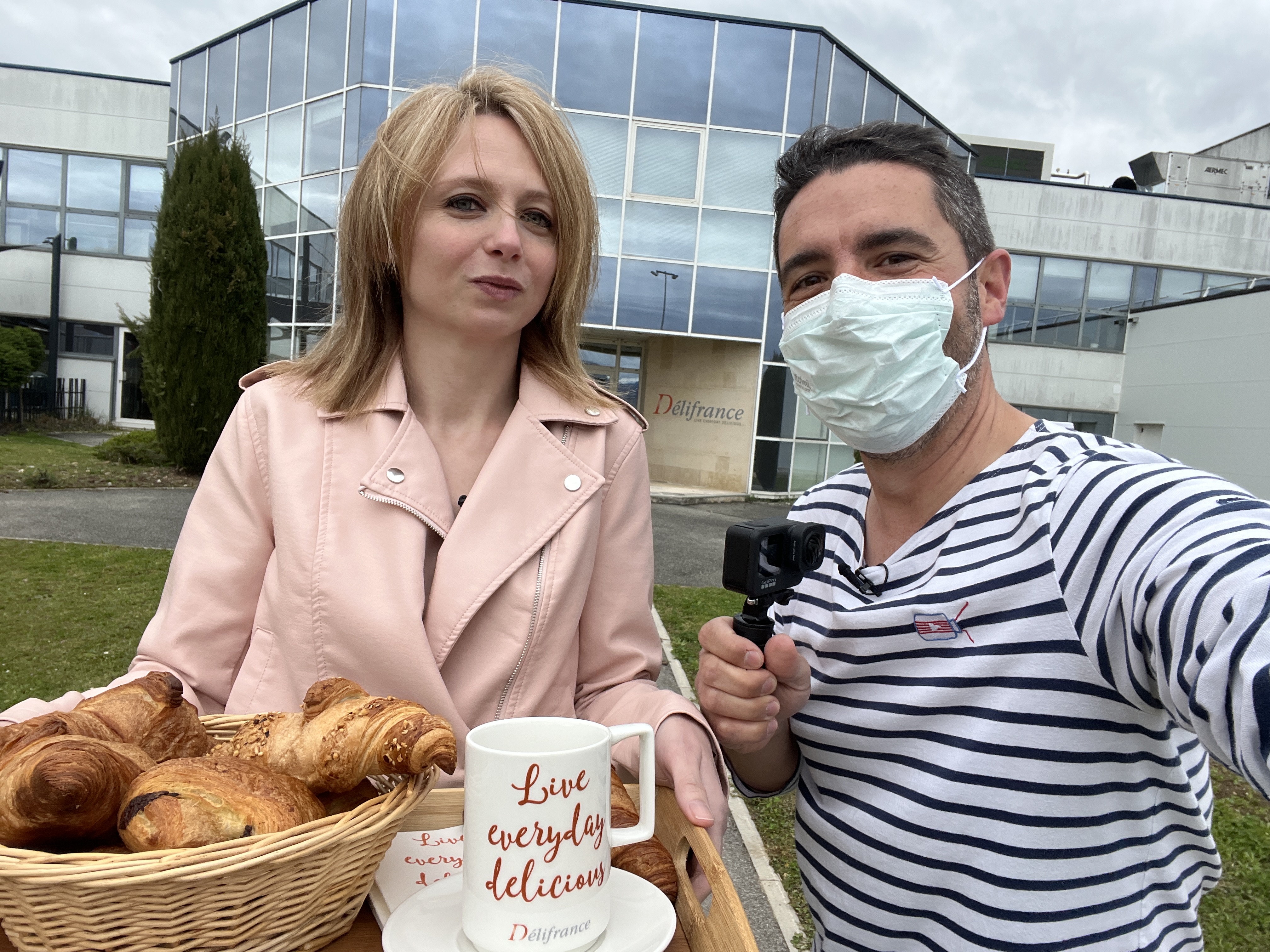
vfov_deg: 58.9
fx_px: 844
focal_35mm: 23
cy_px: 476
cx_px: 635
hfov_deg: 73.9
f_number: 2.2
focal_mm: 2.71
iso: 32
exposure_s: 1/426
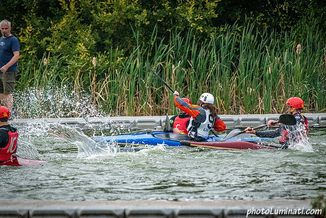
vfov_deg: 3.2
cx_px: 178
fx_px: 3946
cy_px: 119
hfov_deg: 4.7
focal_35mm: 436
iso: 5000
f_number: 5.6
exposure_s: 1/2500
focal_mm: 400
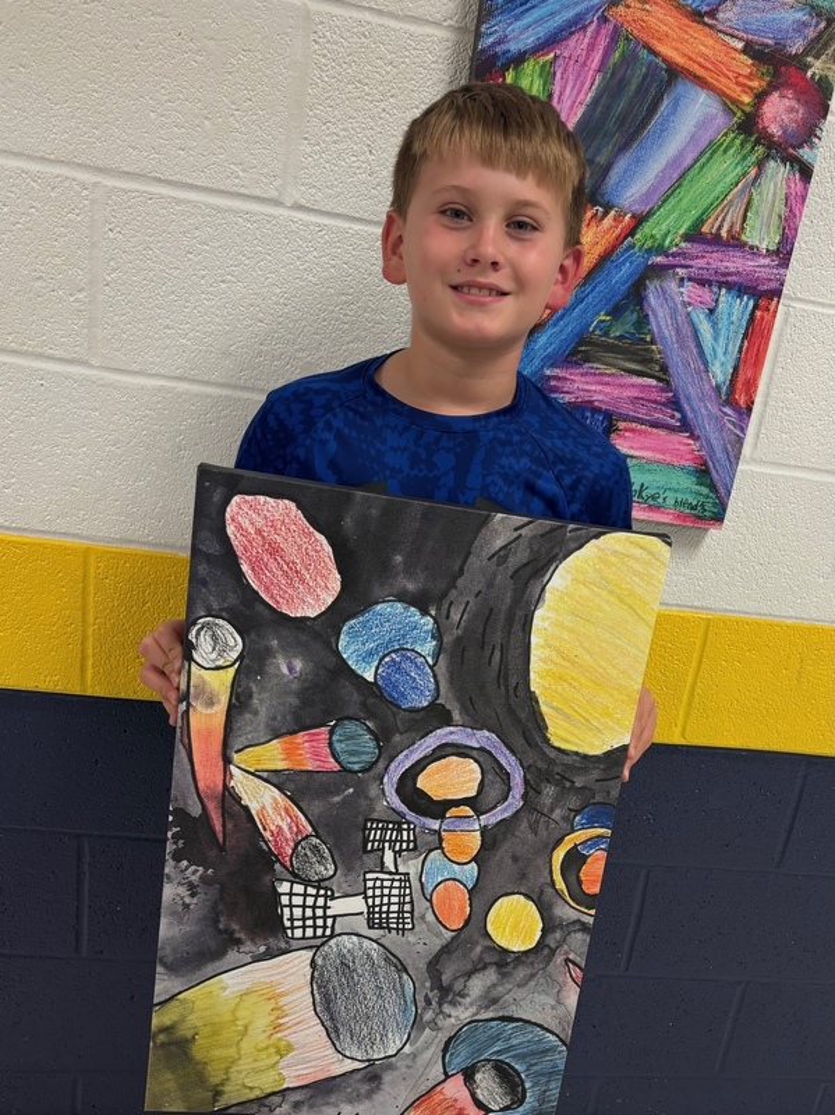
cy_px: 558
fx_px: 837
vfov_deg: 67.3
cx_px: 418
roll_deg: -10.5
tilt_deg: -21.9
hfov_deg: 53.0
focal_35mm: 26
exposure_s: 1/60
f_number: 1.6
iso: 100
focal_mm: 5.96
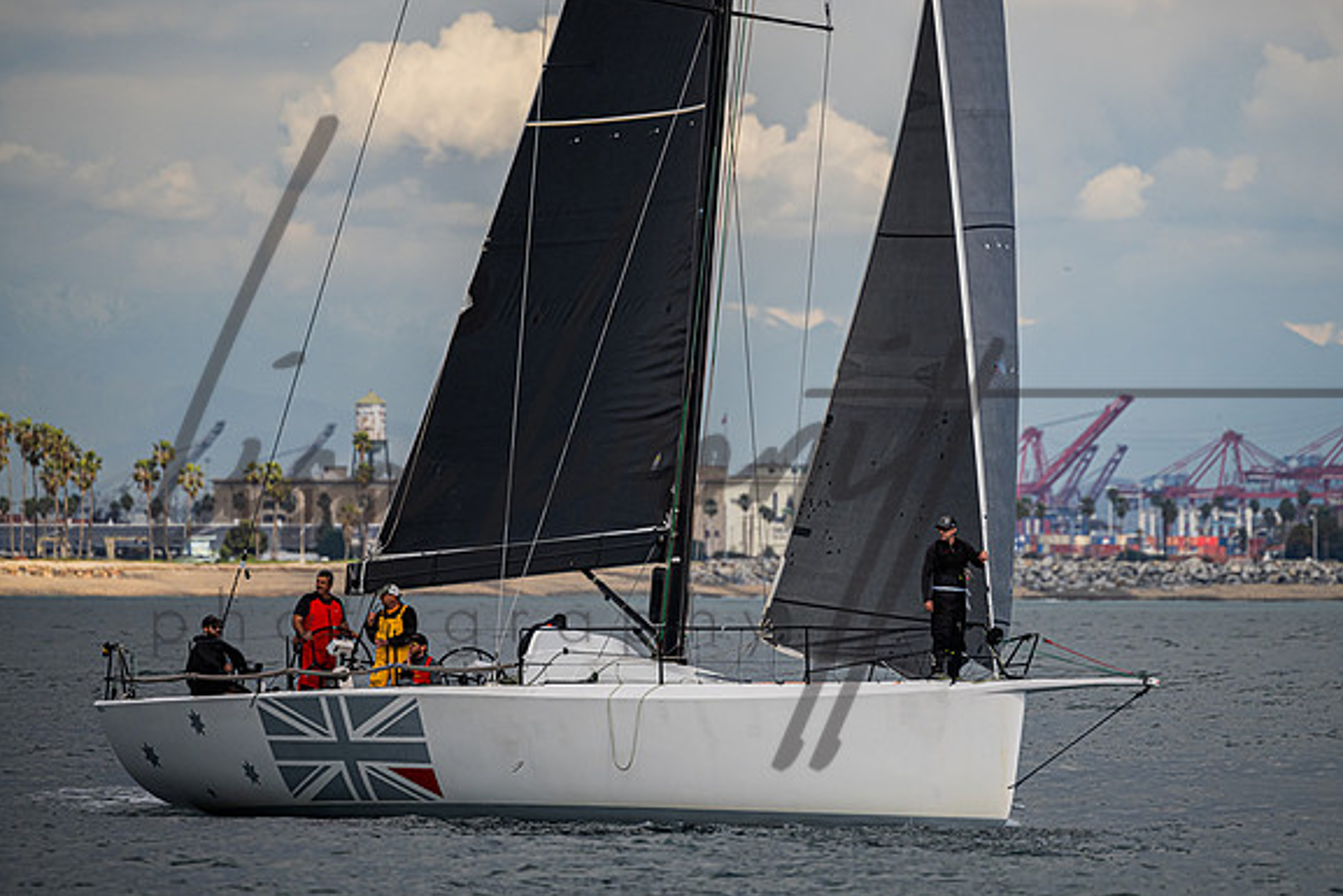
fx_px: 18171
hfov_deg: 4.2
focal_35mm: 487
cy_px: 363
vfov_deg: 2.8
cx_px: 798
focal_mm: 400
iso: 400
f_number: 5.6
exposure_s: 1/3200
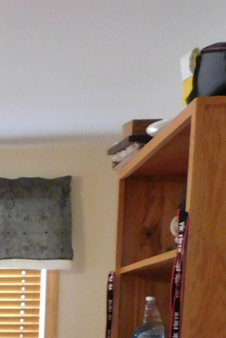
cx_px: -184
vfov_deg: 21.5
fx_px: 800
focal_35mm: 85
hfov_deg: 14.2
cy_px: 443
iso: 400
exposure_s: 1/10
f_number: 3
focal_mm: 4
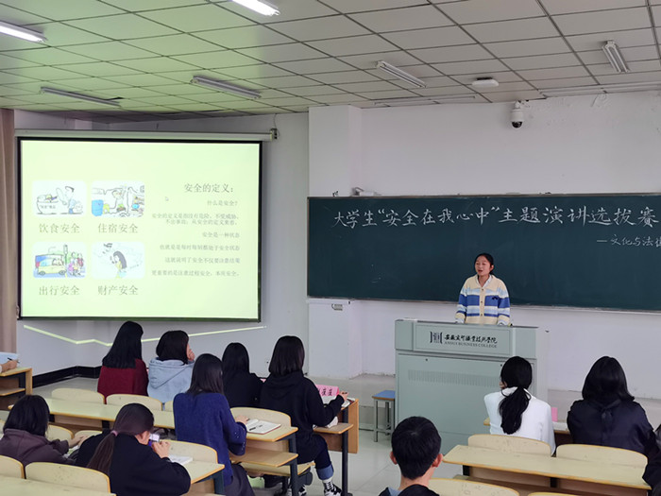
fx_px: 821
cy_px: 248
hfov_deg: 43.9
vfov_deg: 33.6
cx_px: 330
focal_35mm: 43
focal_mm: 5.58
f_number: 1.8
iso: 125
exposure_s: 1/50
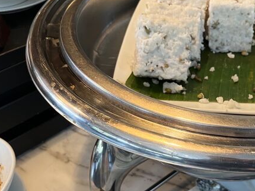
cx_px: 208
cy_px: 123
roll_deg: -3.5
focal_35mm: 46
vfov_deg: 31.3
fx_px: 339
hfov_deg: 39.5
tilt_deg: -42.8
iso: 160
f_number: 1.6
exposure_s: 1/50
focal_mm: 5.1
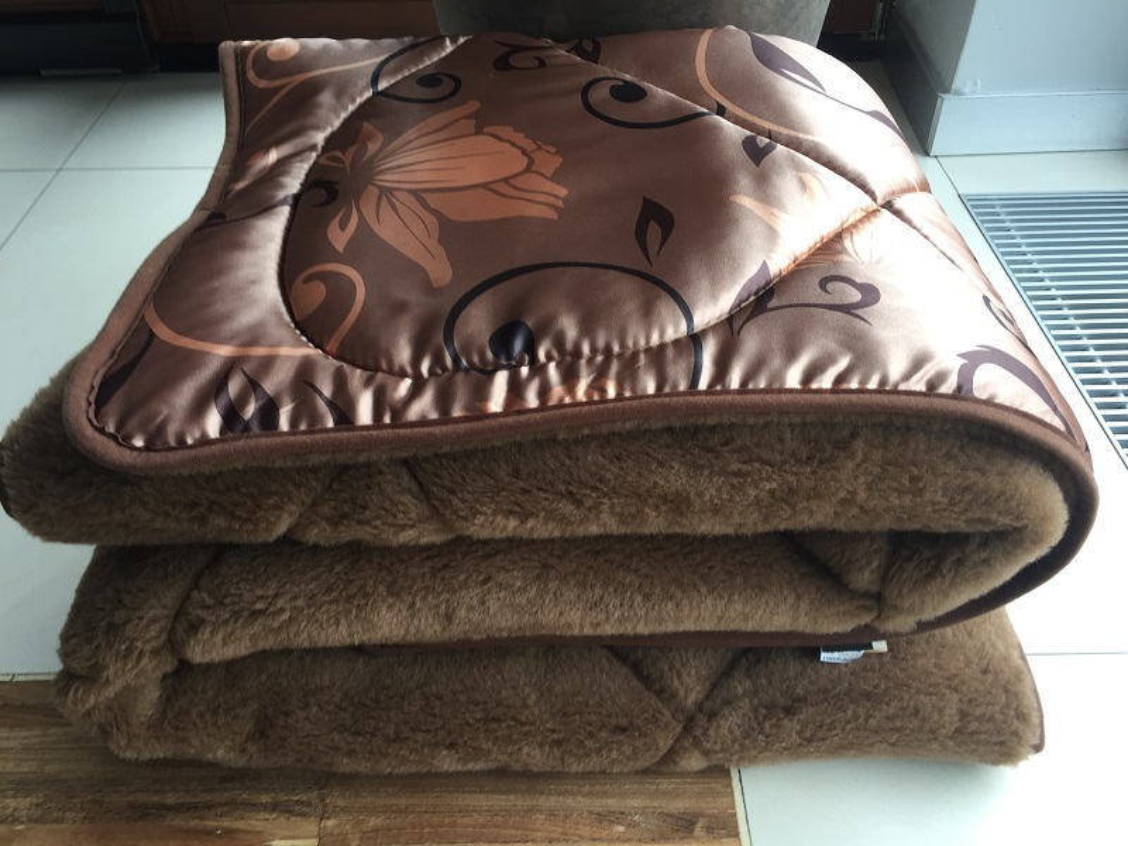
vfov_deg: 48.2
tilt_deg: -43.6
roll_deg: +0.8
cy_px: 423
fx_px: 945
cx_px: 564
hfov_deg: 61.7
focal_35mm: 29
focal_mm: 4.15
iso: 32
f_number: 2.2
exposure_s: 1/50
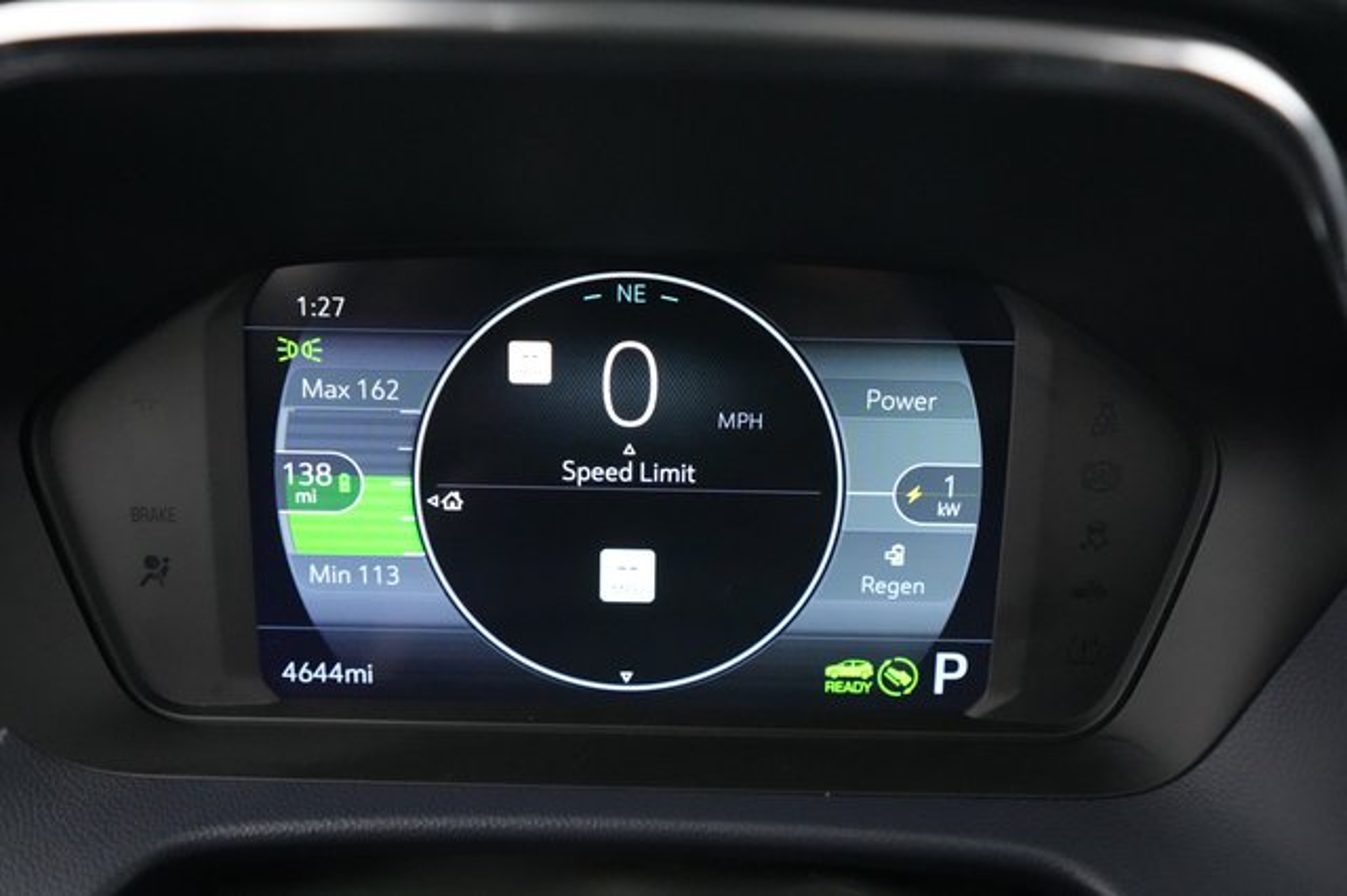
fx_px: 1047
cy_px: 448
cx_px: 674
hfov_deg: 65.5
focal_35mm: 28
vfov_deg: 46.4
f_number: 2.8
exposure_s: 1/80
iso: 12800
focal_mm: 28
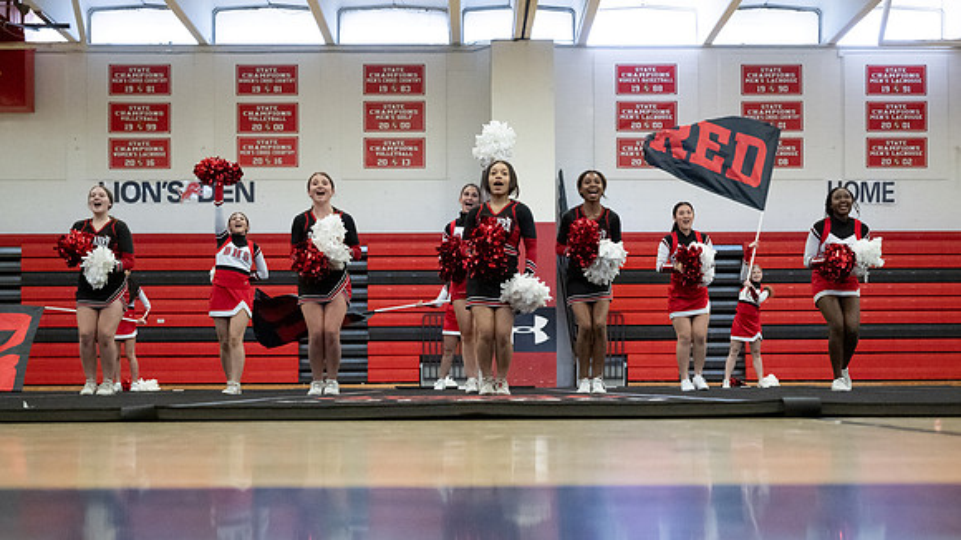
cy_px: 363
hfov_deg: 42.7
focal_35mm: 48
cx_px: 493
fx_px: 1229
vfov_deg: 24.7
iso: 5600
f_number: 2.8
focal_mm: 32.5
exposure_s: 1/800
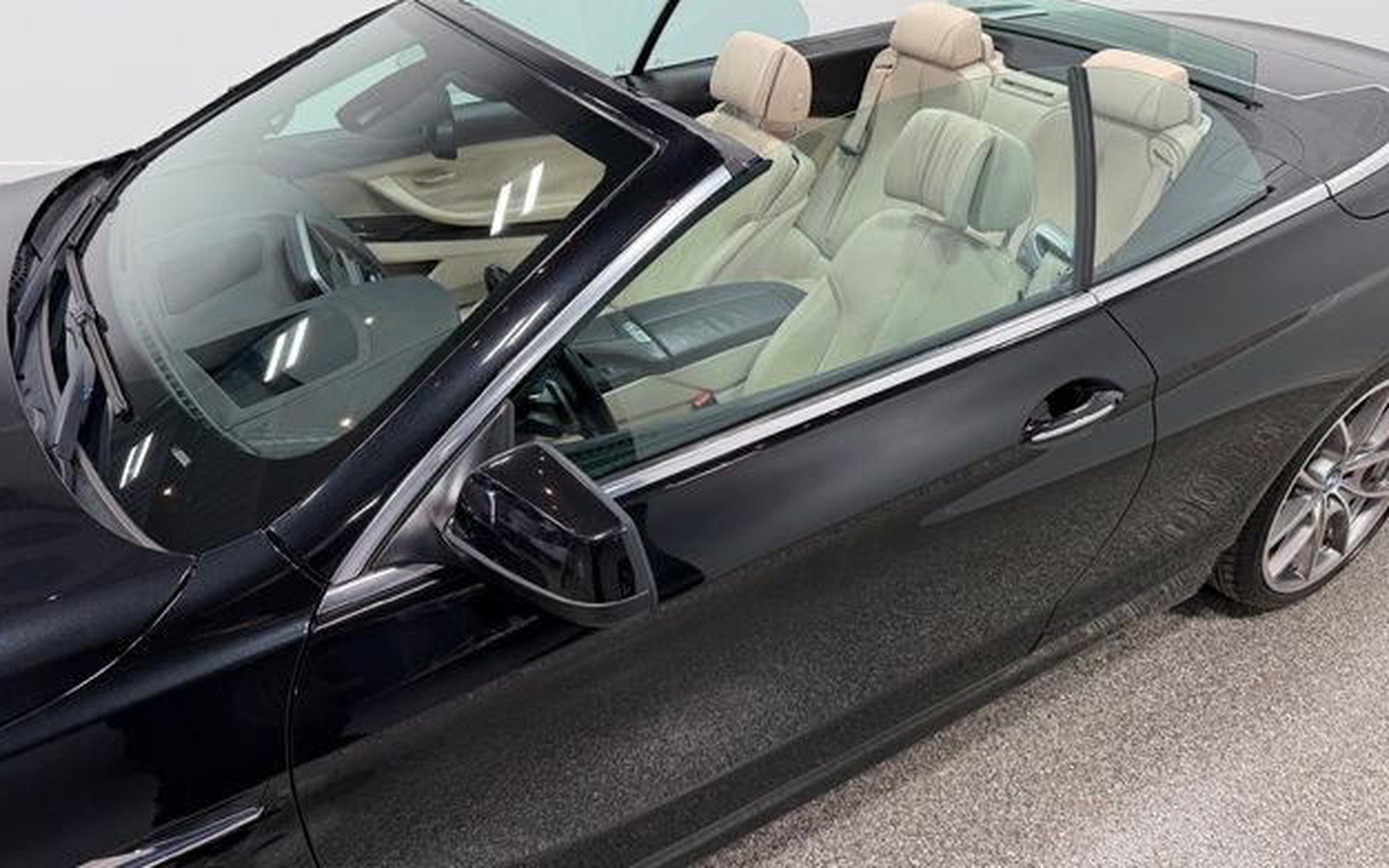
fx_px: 984
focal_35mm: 26
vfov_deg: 47.4
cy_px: 371
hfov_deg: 70.4
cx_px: 683
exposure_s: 1/120
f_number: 1.78
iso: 64
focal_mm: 6.76
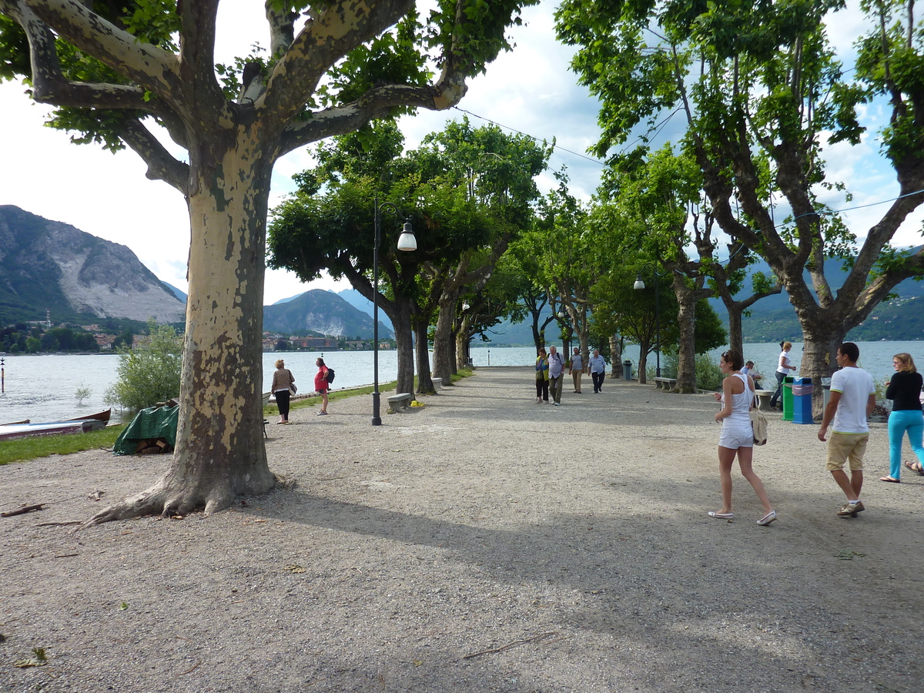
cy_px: 346
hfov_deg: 69.4
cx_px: 462
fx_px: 667
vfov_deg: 54.9
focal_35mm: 25
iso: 80
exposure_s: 1/320
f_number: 4
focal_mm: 4.1
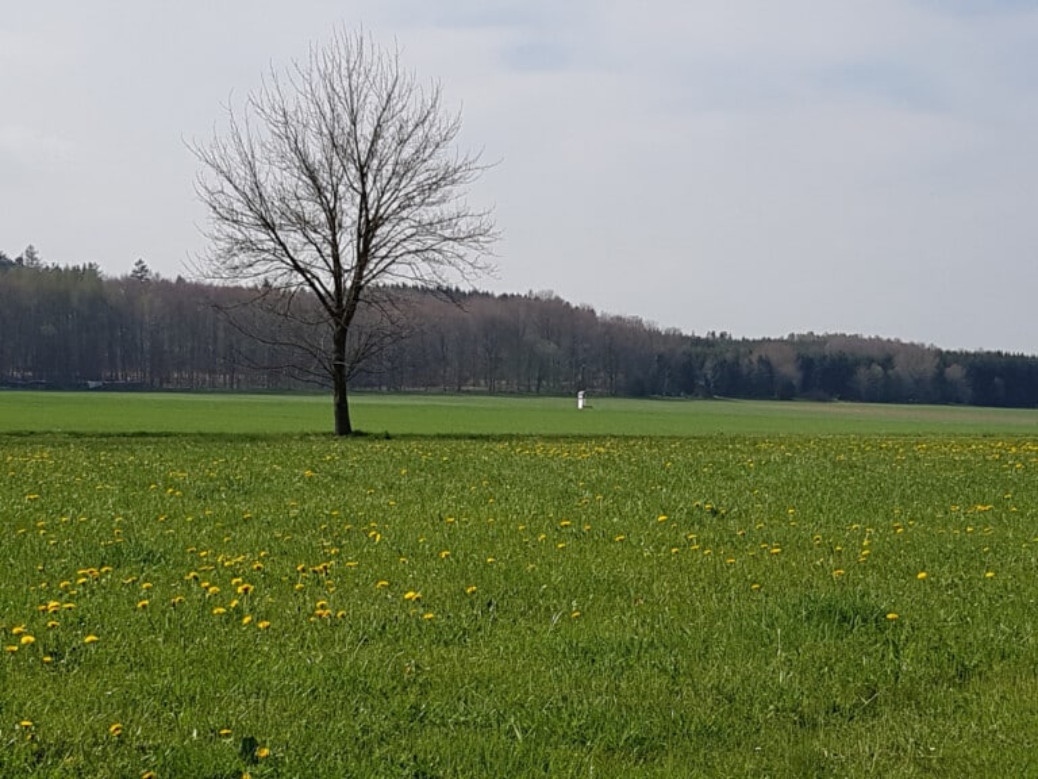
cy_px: 390
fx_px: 780
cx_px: 519
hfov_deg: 67.3
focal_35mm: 26
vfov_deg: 53.1
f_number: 1.7
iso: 50
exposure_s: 1/3264
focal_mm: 4.2
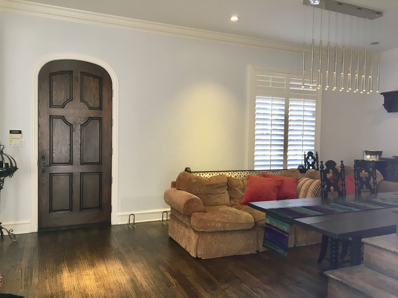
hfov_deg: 61.7
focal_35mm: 29
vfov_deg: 48.2
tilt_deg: -1.6
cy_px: 149
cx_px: 199
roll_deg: -0.8
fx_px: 333
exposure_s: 1/30
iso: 50
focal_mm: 4.15
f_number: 2.2
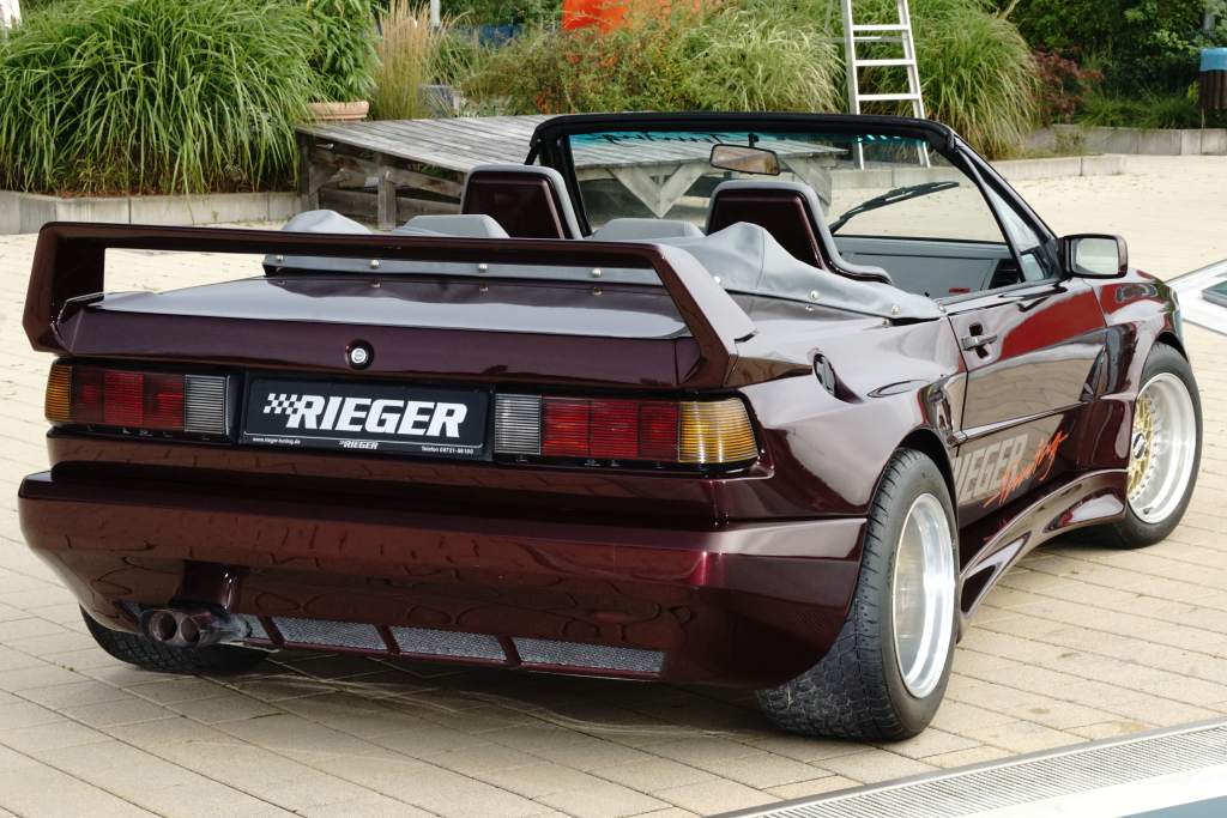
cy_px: 409
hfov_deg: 24.6
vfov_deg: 16.6
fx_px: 2812
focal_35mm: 82
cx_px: 614
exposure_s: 1/80
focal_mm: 55
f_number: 18
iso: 800
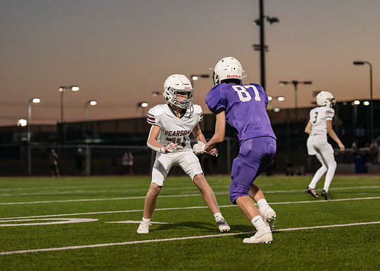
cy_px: 136
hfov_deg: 18.0
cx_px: 190
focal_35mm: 111
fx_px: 1202
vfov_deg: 12.9
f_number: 2.8
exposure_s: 1/1250
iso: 3200
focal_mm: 104
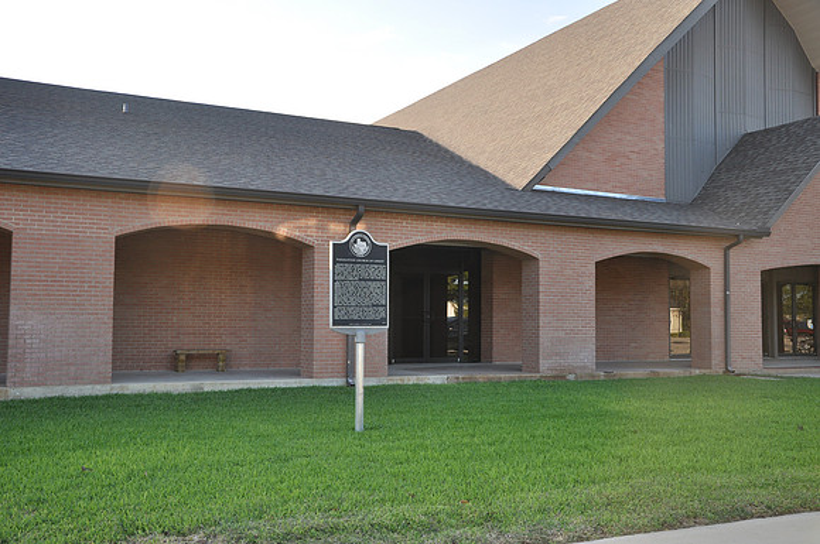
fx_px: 853
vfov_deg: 35.4
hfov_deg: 51.3
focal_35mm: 38
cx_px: 410
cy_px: 272
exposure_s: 1/200
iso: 200
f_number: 5.6
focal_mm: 25
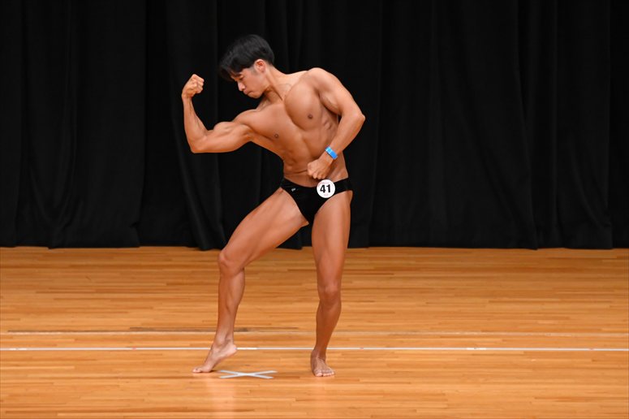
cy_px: 210
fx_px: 5501
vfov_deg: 4.4
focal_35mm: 315
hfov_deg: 6.5
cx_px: 314
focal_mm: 210
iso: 3200
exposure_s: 1/400
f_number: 5.6
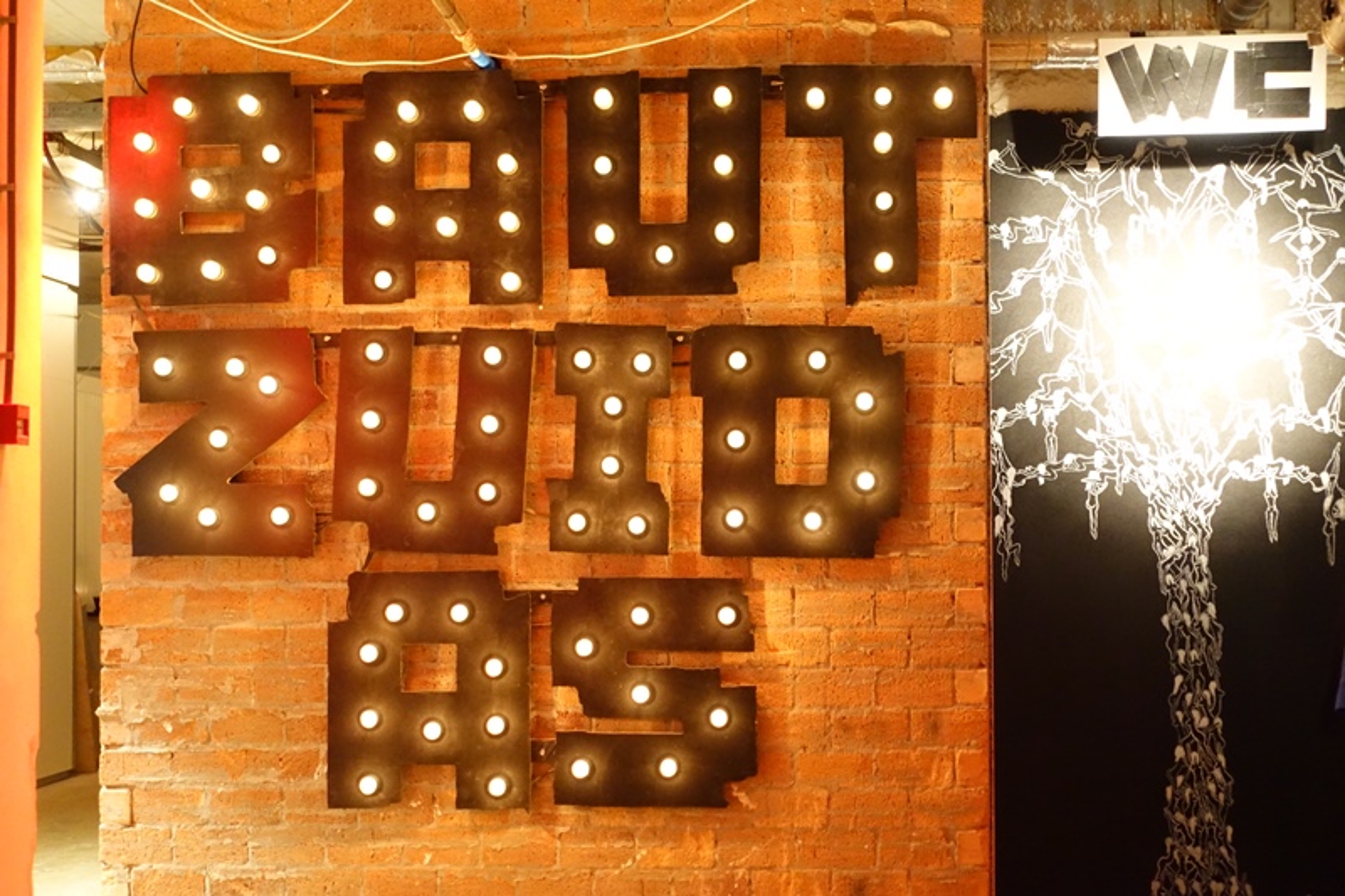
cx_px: 672
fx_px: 2615
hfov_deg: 28.8
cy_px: 448
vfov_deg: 19.4
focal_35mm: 70
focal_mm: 25.7
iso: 2500
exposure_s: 1/8
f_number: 2.8
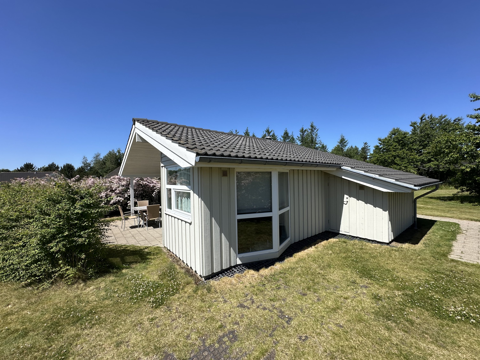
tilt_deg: +0.5
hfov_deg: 102.1
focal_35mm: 14
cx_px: 240
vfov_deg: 85.7
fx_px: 194
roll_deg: +0.9
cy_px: 180
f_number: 2.2
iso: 50
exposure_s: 1/1887
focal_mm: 2.22
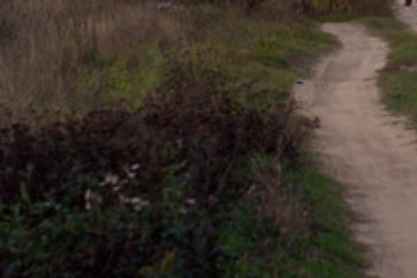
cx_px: 419
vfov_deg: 3.8
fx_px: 4160
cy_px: -28
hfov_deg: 5.7
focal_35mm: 359
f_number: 8
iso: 800
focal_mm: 105
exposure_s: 1/125
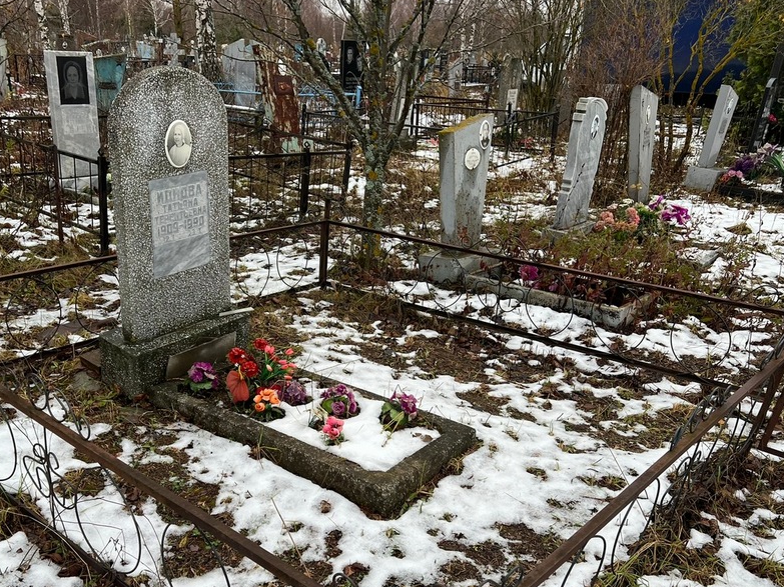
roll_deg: +1.6
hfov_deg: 53.7
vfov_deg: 41.5
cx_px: 329
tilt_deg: -26.4
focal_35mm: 34
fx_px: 770
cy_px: 361
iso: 50
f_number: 1.5
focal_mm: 5.7
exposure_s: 1/558
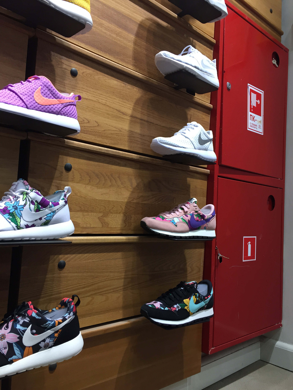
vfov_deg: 61.7
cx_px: 146
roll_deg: -2.8
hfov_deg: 48.2
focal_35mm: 29
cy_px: 195
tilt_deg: +5.2
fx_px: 327
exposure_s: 1/30
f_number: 2.2
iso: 64
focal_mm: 4.15
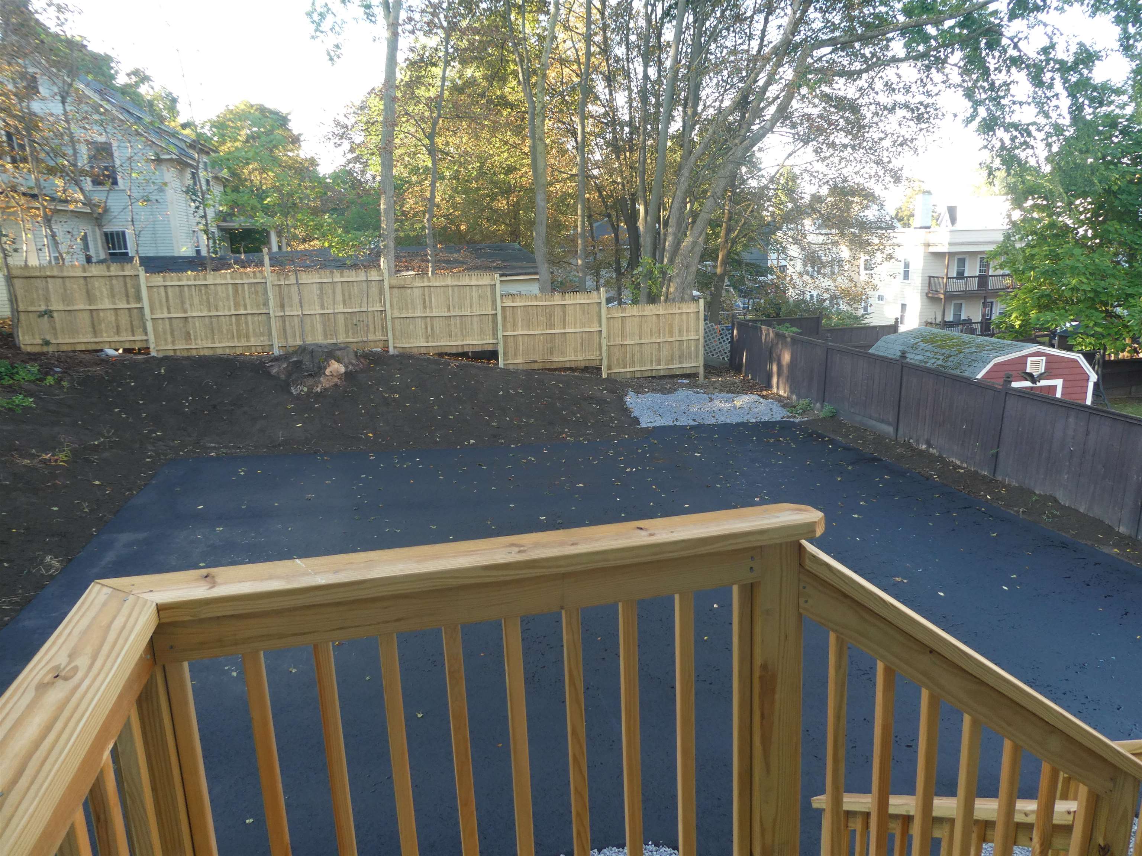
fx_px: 792
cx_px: 571
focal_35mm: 24
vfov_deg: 56.8
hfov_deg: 71.6
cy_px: 428
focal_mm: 4.3
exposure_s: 1/60
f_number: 3.3
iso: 100
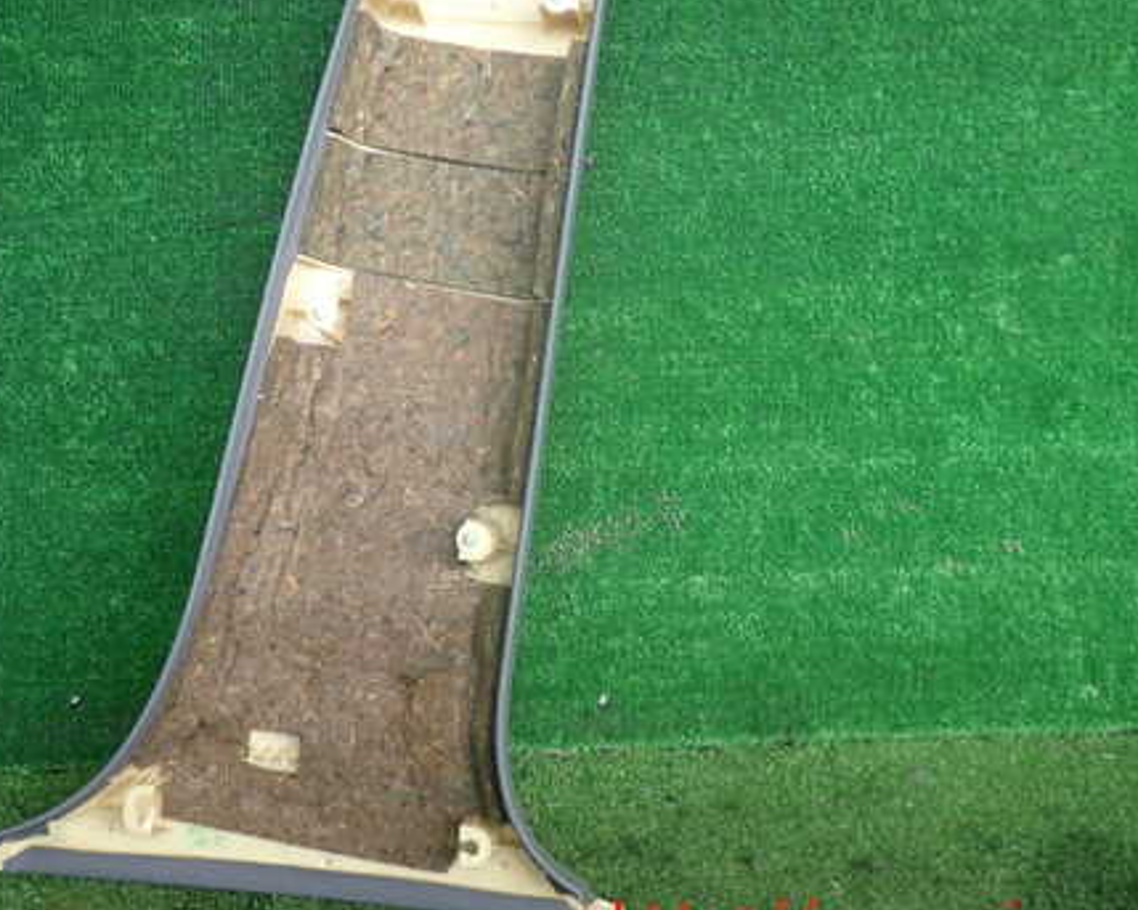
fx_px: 1381
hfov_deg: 44.4
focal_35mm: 41
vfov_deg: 36.3
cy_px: 363
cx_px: 416
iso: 200
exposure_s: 1/100
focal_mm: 5.4
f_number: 2.3
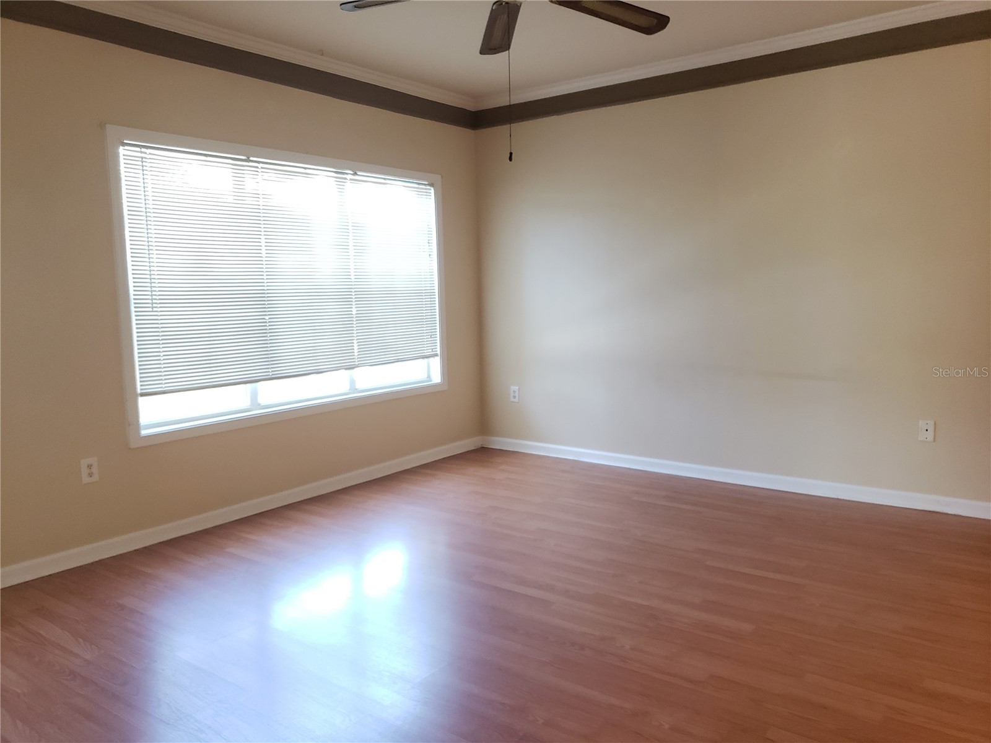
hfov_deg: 67.3
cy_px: 372
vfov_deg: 53.1
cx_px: 496
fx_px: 744
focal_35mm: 26
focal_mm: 4.3
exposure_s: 1/60
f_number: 1.5
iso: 200
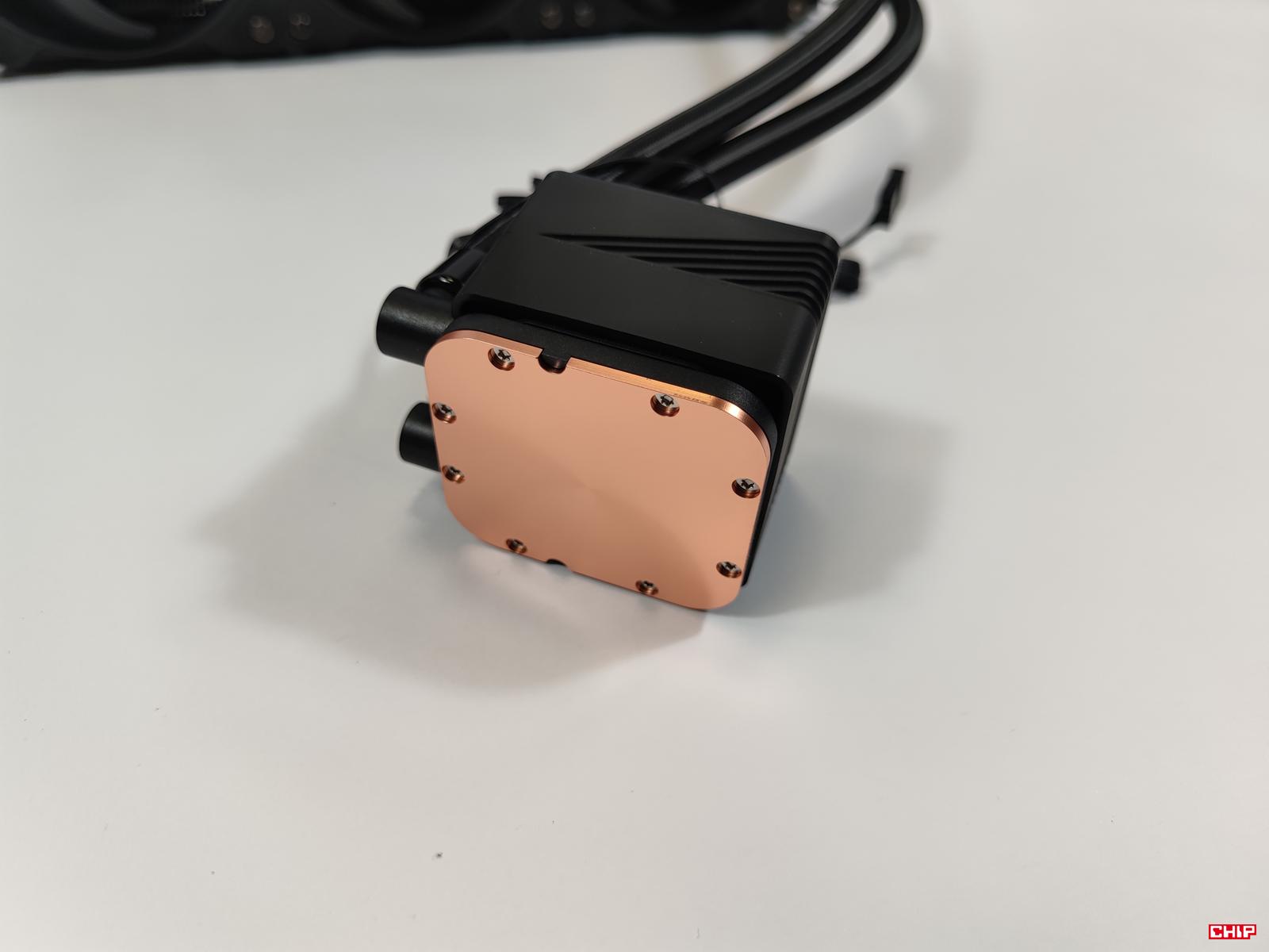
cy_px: 476
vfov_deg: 54.9
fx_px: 916
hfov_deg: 69.4
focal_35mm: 25
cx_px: 634
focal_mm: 6.78
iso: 90
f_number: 1.85
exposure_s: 1/100
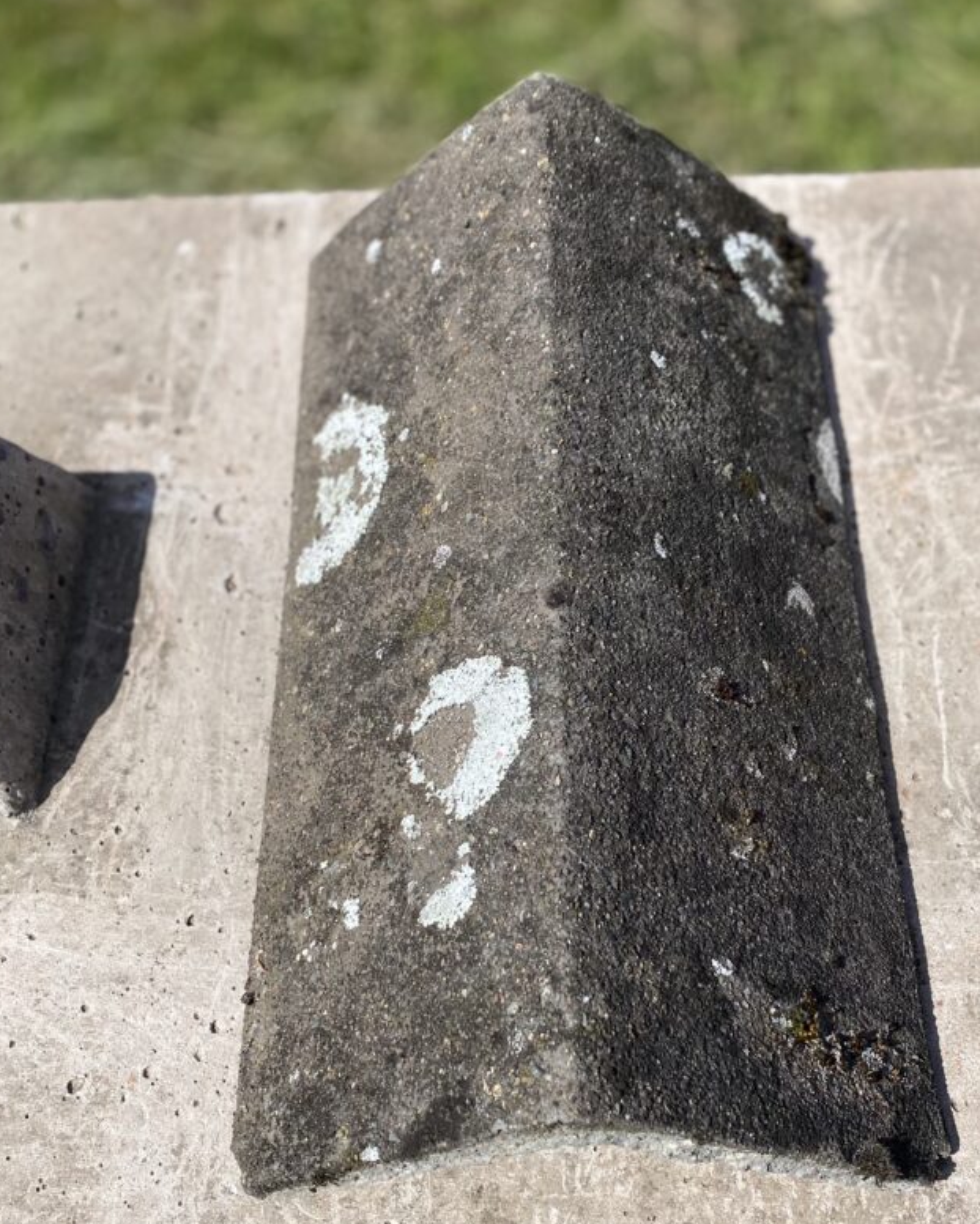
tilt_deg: -59.8
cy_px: 700
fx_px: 1341
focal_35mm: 37
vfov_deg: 48.9
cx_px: 528
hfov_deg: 40.1
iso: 32
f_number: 1.8
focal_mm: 4.25
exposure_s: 1/4274
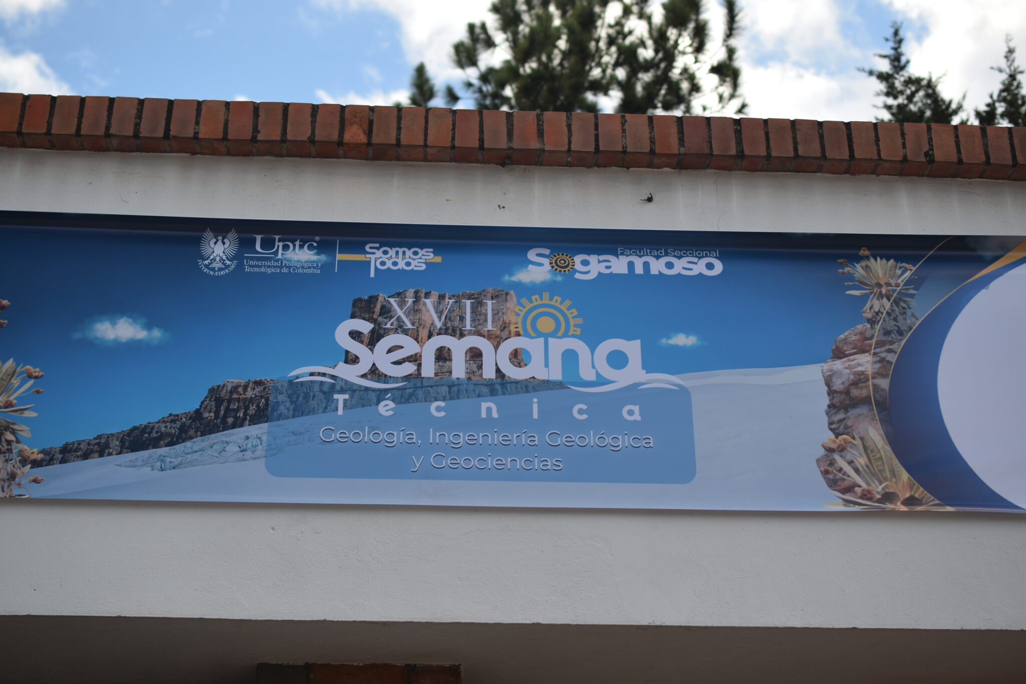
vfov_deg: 25.7
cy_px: 342
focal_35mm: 52
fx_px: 1496
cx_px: 513
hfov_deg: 37.9
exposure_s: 1/640
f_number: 2.5
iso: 100
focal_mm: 35
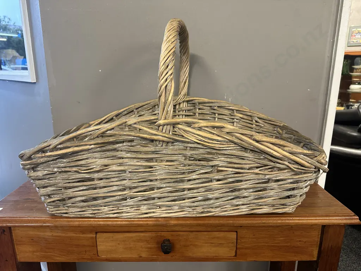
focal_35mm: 24
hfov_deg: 71.6
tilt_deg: -14.4
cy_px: 136
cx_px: 180
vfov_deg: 56.8
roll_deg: -0.5
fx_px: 250
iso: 250
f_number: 1.78
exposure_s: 1/50
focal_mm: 6.86
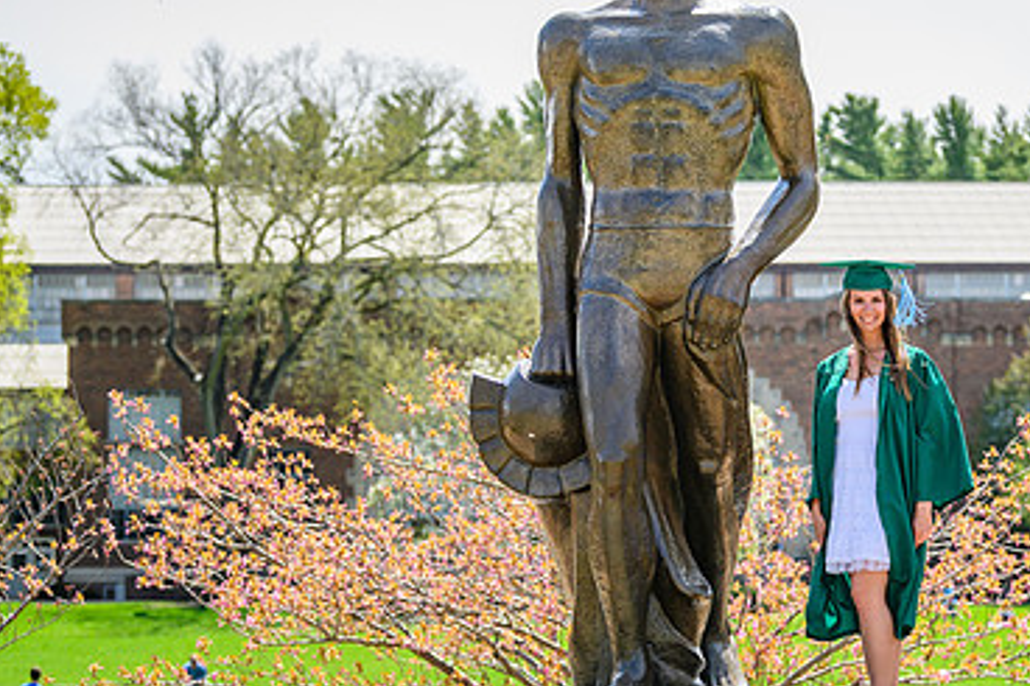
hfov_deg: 14.6
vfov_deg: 9.8
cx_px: 738
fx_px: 4004
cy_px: 345
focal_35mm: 140
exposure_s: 1/2500
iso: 400
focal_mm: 86
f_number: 4
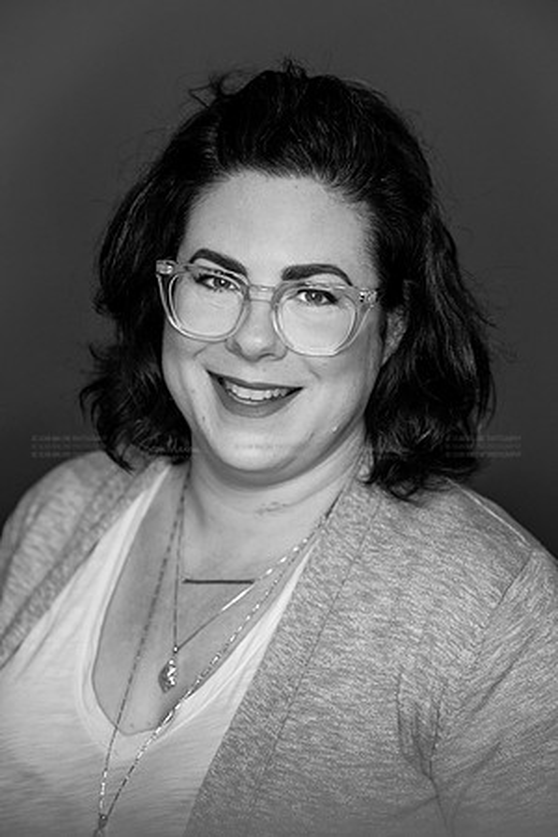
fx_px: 1976
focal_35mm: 85
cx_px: 279
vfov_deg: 23.9
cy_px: 418
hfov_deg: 16.1
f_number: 3.2
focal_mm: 85
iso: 1600
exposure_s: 1/160
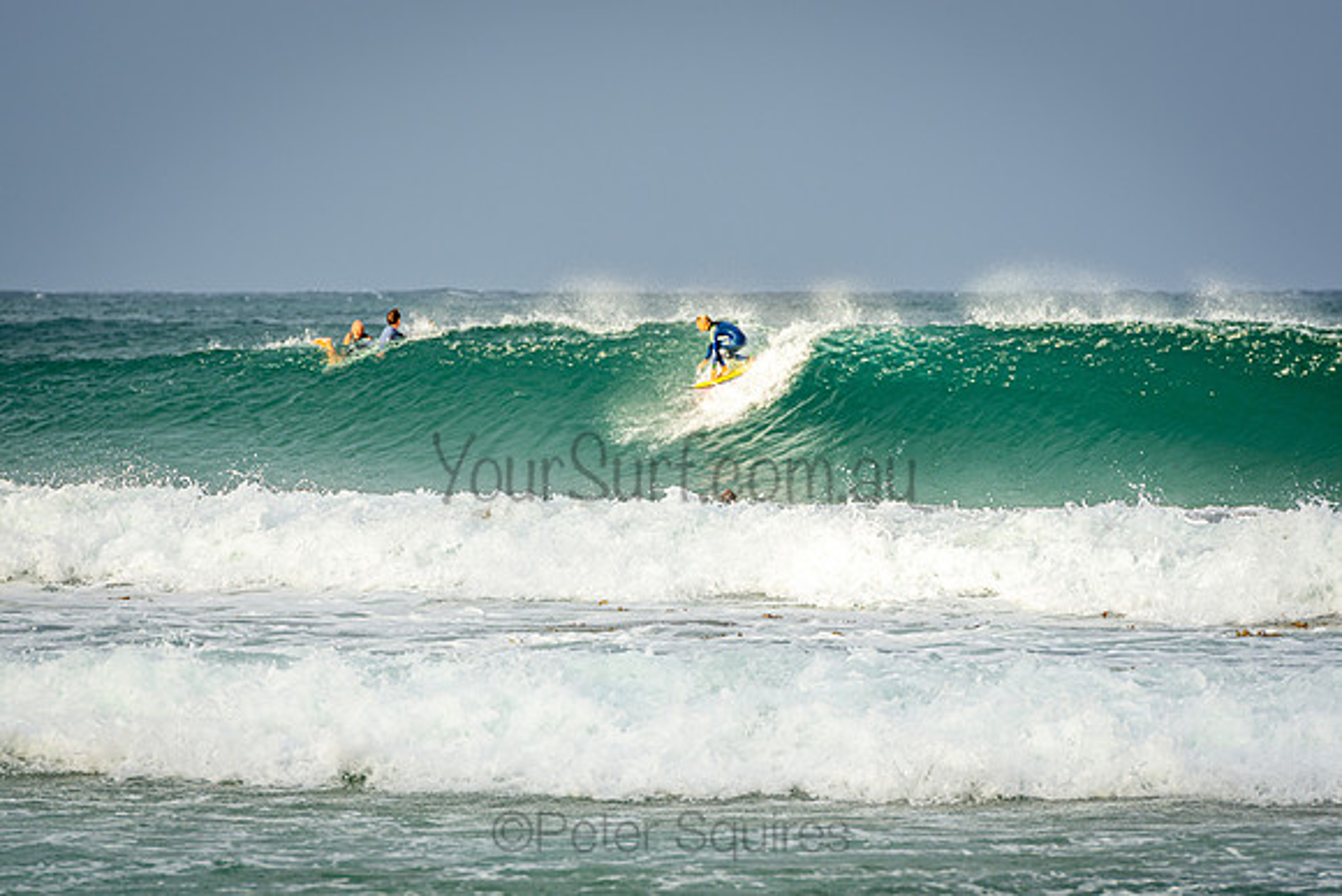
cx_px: 671
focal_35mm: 306
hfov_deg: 6.7
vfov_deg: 4.5
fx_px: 11414
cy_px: 448
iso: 200
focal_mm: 200
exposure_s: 1/400
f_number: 5.6
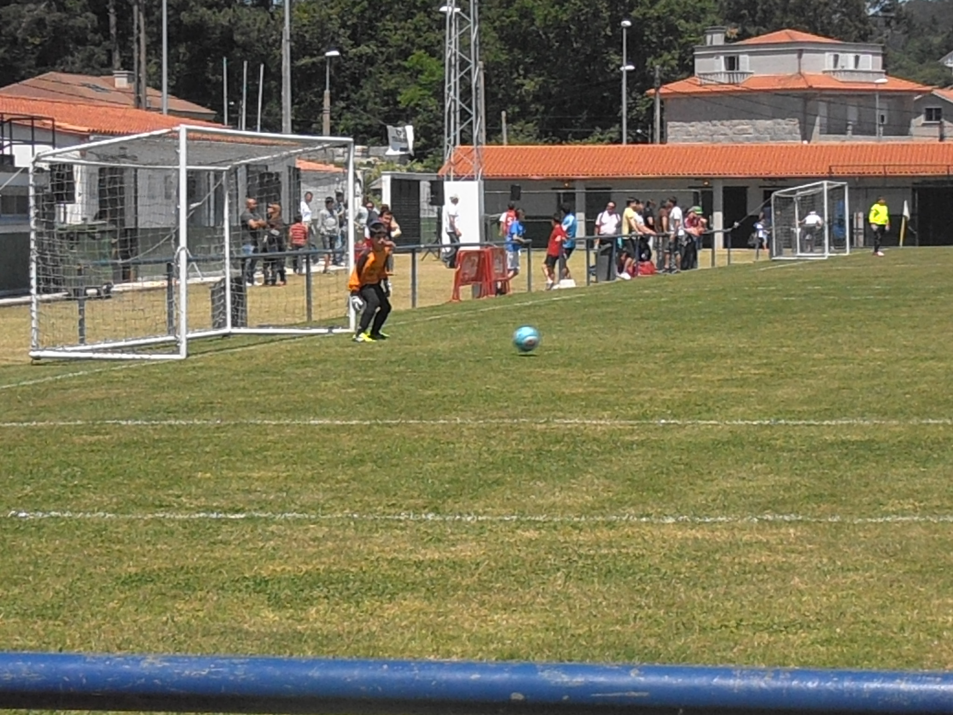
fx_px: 3799
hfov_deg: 14.3
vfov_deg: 10.7
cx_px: 476
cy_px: 358
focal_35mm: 138
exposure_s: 1/320
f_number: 15
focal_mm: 24.39
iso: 400
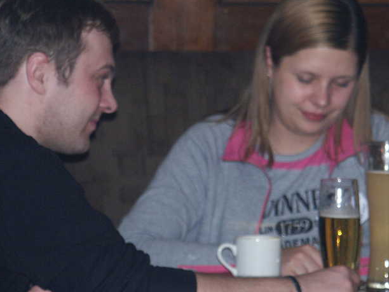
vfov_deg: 5.7
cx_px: 228
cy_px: 111
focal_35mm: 260
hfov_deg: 7.6
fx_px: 2922
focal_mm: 50.46
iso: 200
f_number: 3.5
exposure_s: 1/180
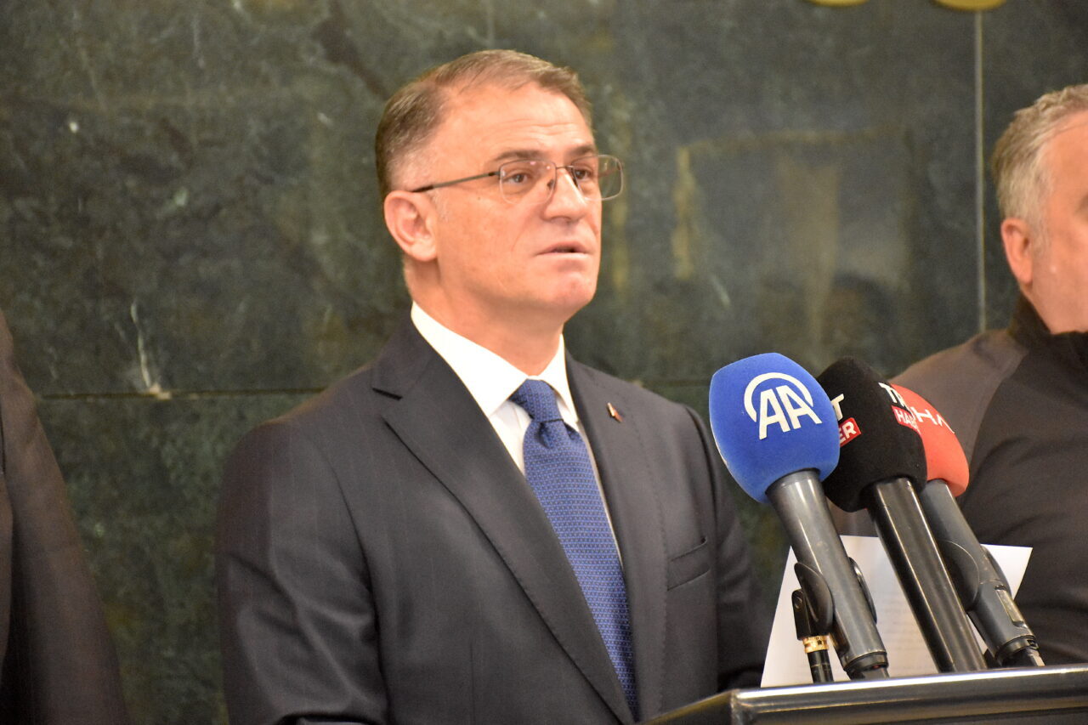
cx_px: 544
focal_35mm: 128
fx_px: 3853
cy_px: 362
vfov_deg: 10.8
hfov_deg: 16.1
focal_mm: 85
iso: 7200
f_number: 5.3
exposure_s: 1/125
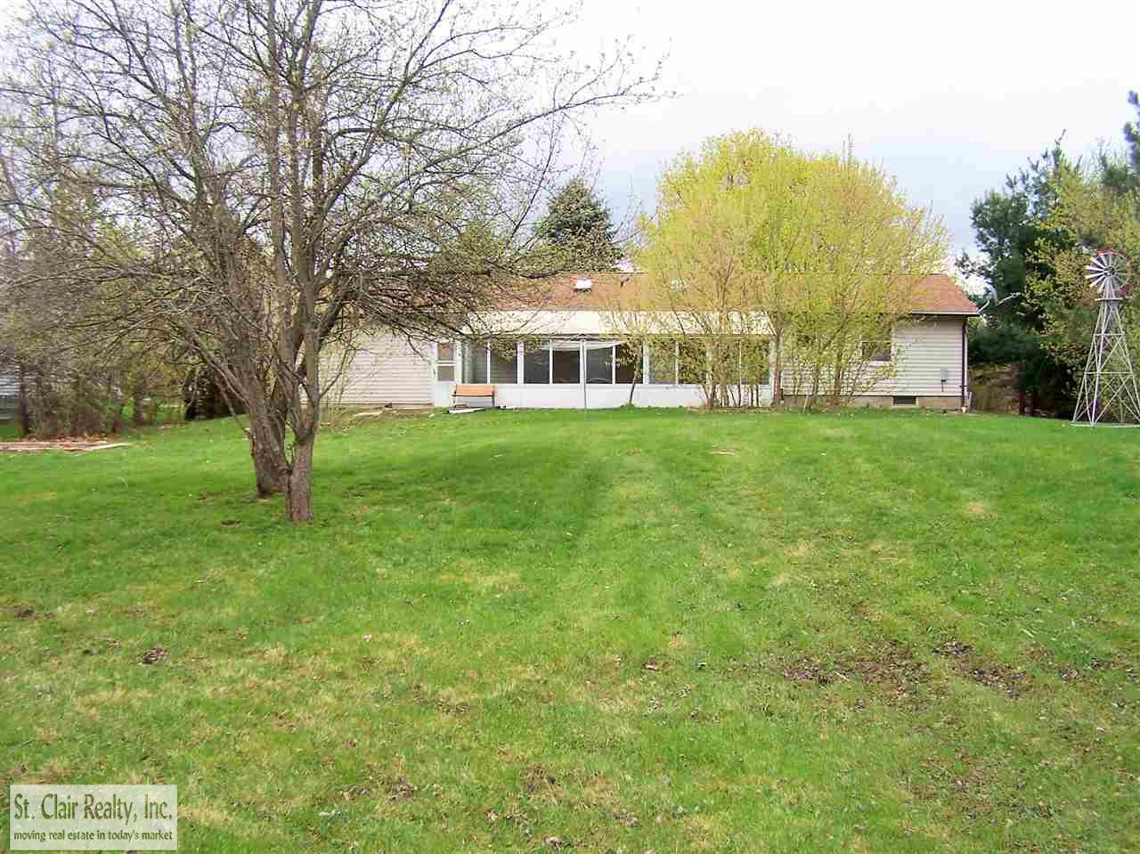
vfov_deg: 37.7
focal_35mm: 38
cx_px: 570
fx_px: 1251
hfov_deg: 49.0
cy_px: 427
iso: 80
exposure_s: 1/350
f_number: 2.8
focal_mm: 6.3
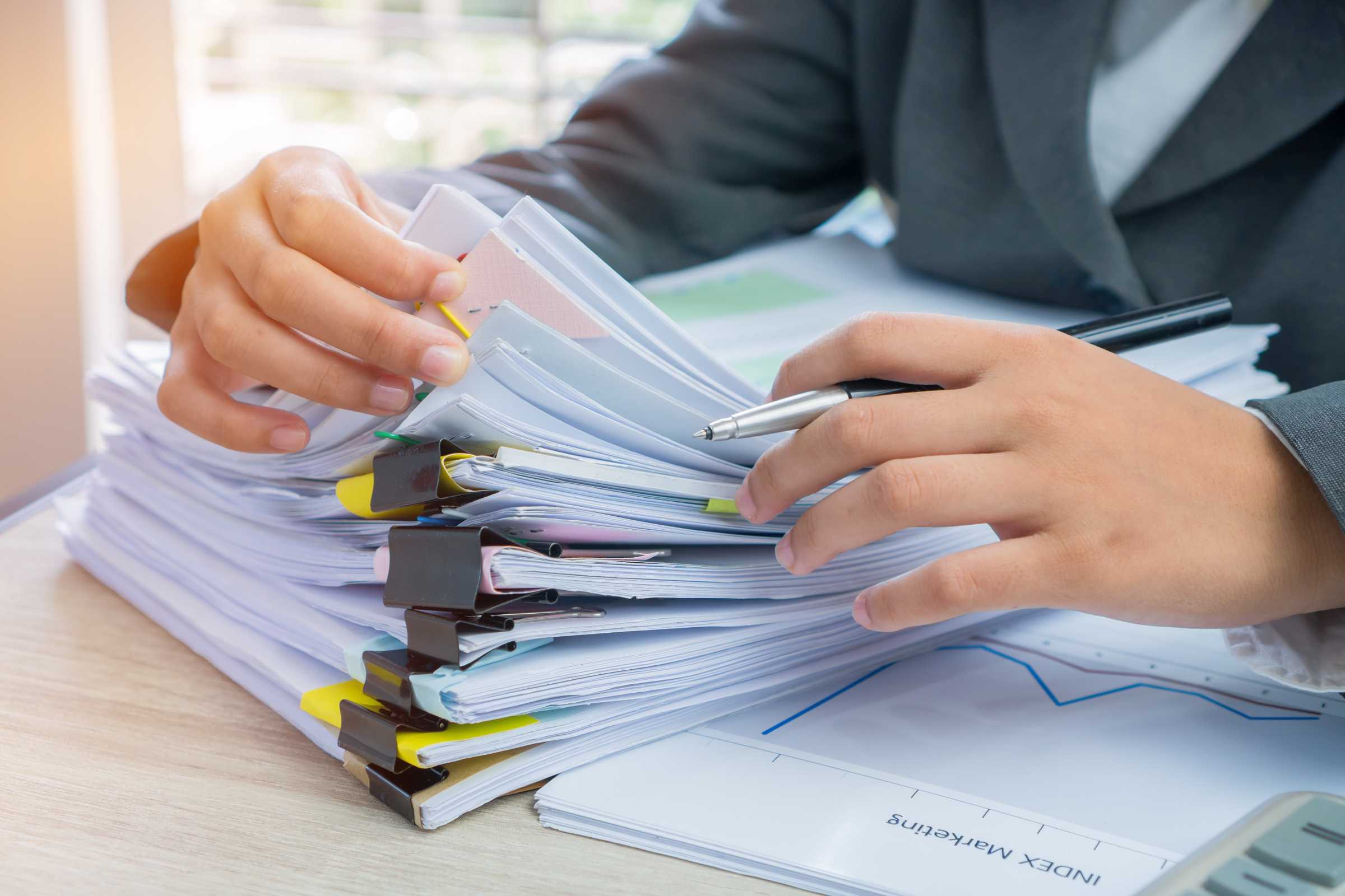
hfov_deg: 37.9
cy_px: 448
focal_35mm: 52
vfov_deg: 25.8
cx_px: 672
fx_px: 1961
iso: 250
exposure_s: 1/100
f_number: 3.5
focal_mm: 35
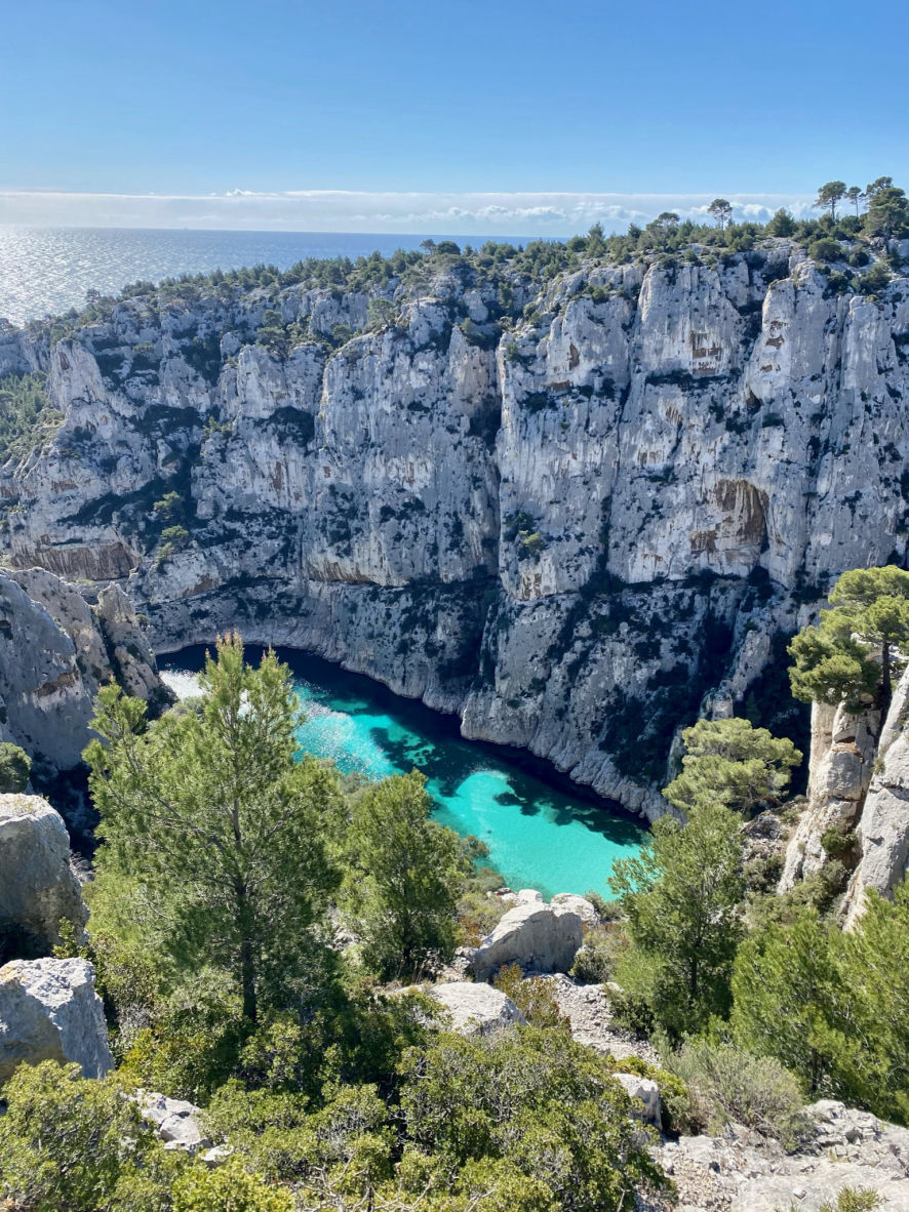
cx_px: 454
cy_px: 606
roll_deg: -0.9
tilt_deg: -20.9
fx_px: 911
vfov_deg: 67.3
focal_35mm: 26
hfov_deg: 53.0
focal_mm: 4.25
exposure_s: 1/1961
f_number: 1.8
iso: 32
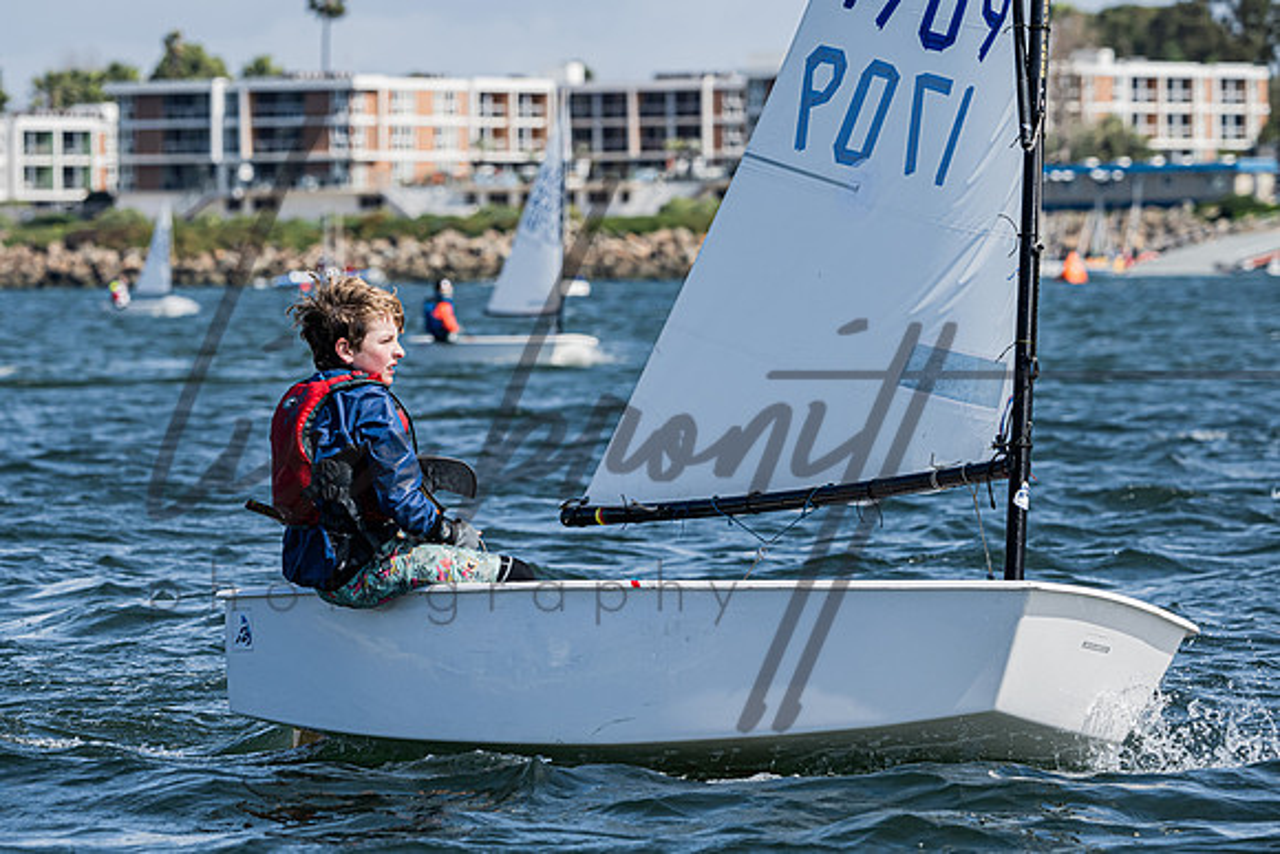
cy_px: 404
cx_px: 402
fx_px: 10248
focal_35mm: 288
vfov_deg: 4.8
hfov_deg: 7.1
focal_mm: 210
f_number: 8
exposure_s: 1/1000
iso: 320
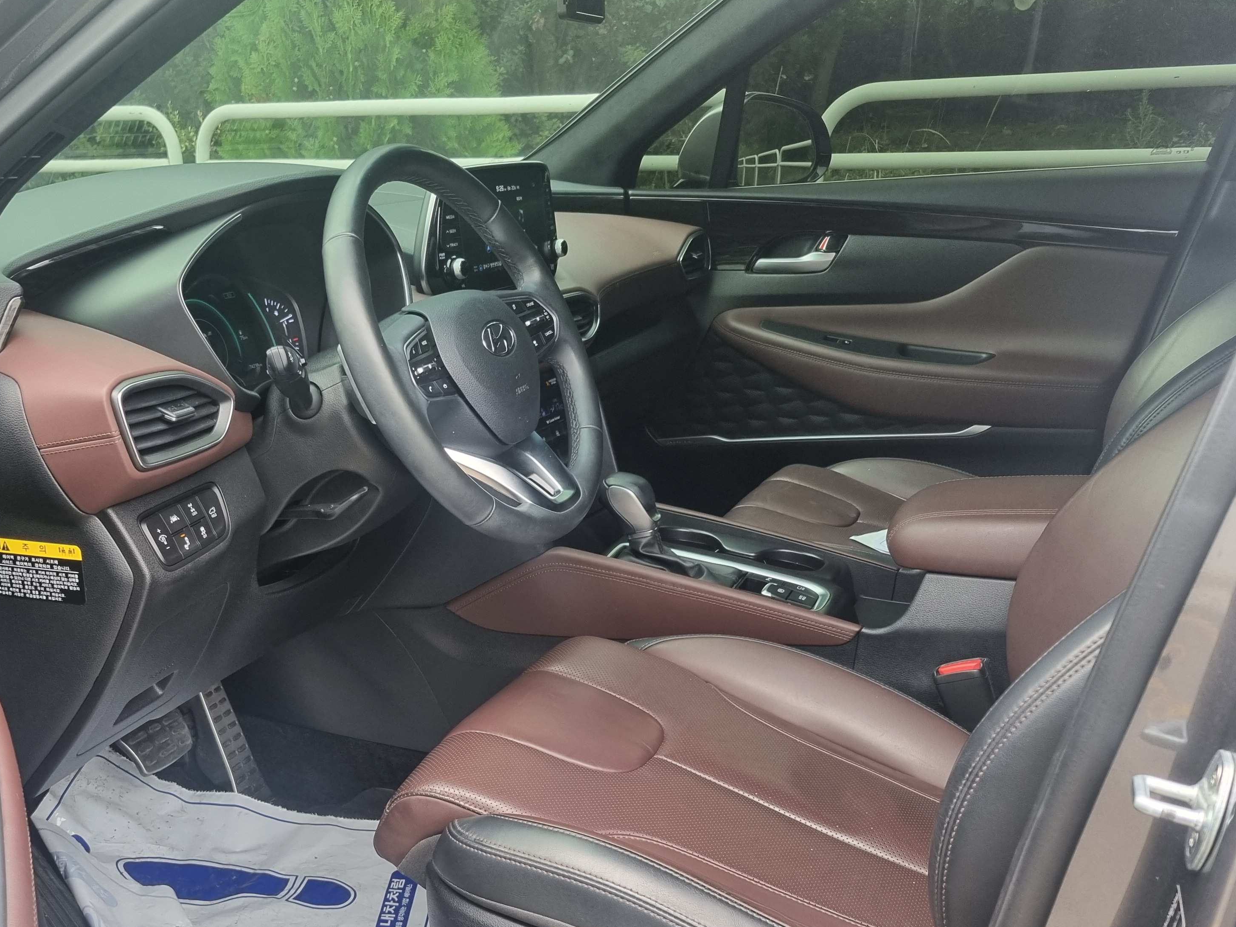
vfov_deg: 39.1
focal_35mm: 36
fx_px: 1285
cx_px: 415
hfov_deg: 50.5
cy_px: 630
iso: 125
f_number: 1.8
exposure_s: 1/120
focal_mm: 5.4
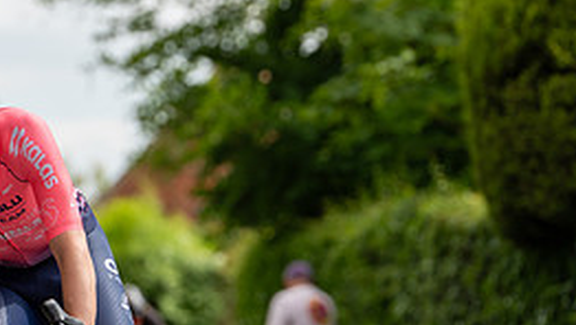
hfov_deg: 5.6
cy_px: 155
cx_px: -2
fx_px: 5917
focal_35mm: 387
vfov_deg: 3.2
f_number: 4
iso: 100
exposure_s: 1/640
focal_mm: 167
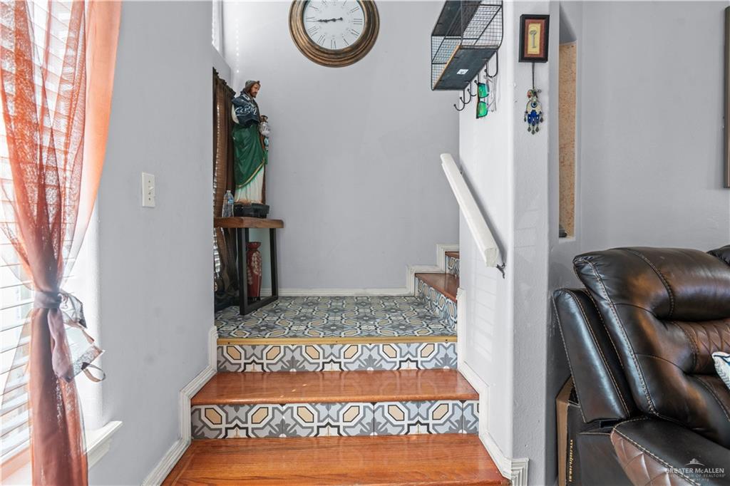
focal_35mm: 16
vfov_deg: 73.7
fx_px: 324
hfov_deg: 96.8
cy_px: 243
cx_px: 365
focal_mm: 16
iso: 500
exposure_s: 1/2.5
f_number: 6.3
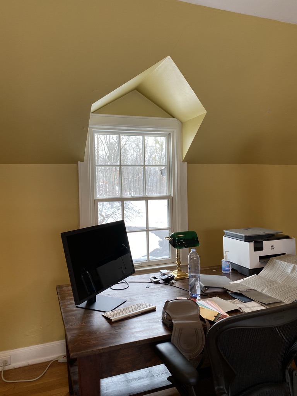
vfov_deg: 67.3
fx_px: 297
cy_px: 198
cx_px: 148
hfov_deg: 53.1
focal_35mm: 26
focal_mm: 4.25
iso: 64
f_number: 1.8
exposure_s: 1/60
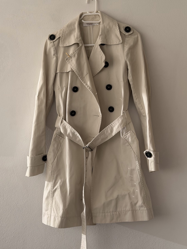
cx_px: 88
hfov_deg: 27.5
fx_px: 382
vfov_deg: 36.2
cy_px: 129
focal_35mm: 53
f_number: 1.78
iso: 64
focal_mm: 6.76
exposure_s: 1/407
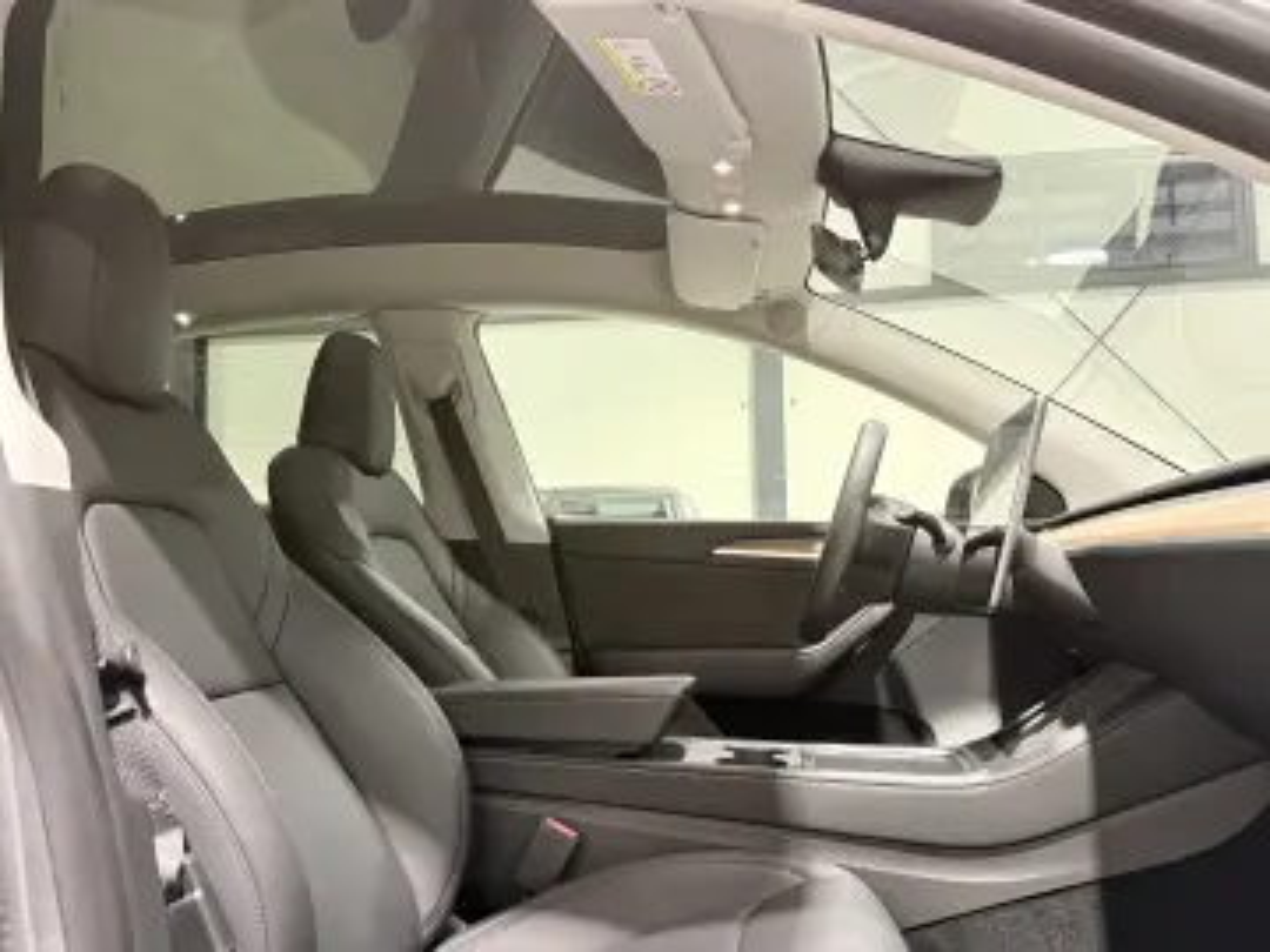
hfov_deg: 71.6
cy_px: 476
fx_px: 881
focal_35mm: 24
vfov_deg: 56.8
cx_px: 635
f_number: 1.78
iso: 500
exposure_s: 1/50
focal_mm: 6.76
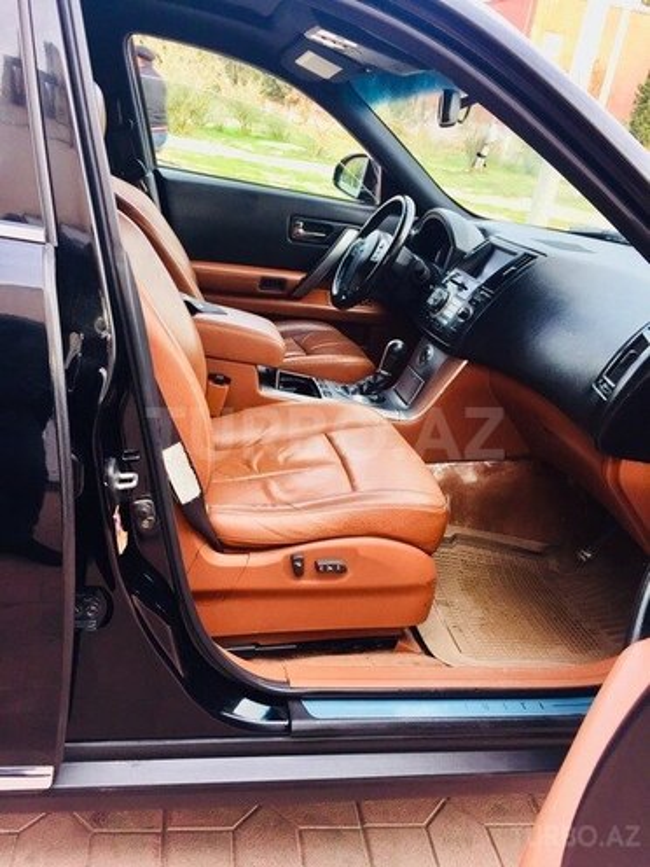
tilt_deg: -24.0
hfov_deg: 48.2
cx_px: 325
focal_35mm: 29
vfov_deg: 61.7
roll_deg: -9.5
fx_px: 726
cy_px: 434
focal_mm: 4.15
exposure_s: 1/100
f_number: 2.2
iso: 50
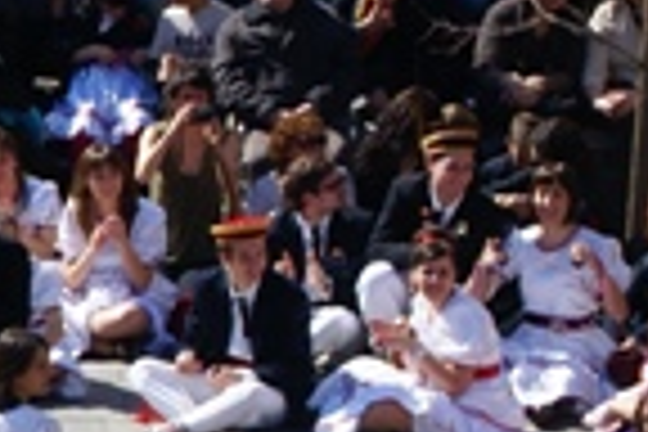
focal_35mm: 534
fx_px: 9611
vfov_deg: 2.6
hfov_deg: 3.8
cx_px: -1256
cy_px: 542
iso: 100
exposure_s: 1/125
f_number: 10
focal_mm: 50
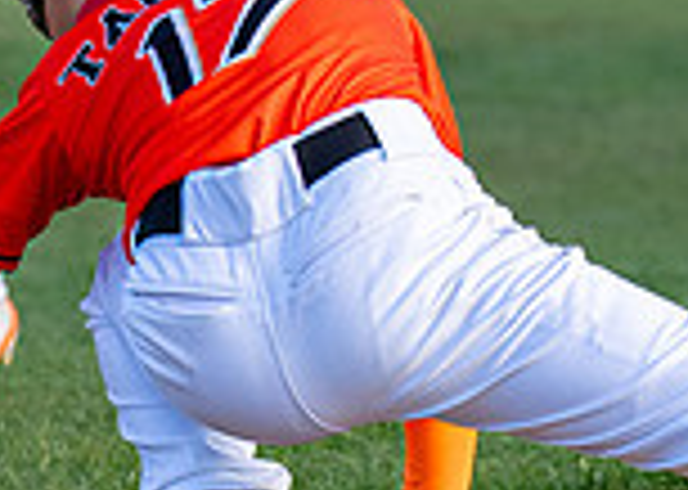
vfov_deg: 2.1
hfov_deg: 2.9
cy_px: 34
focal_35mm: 690
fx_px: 13471
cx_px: 462
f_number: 2.8
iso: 400
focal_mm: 95
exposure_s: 1/2500
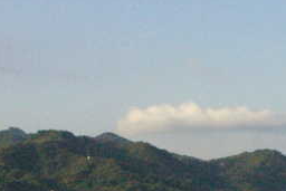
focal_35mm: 120
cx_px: 210
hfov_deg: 17.0
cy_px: 270
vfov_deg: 11.1
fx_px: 954
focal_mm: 20
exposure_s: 1/1500
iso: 3200
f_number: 13
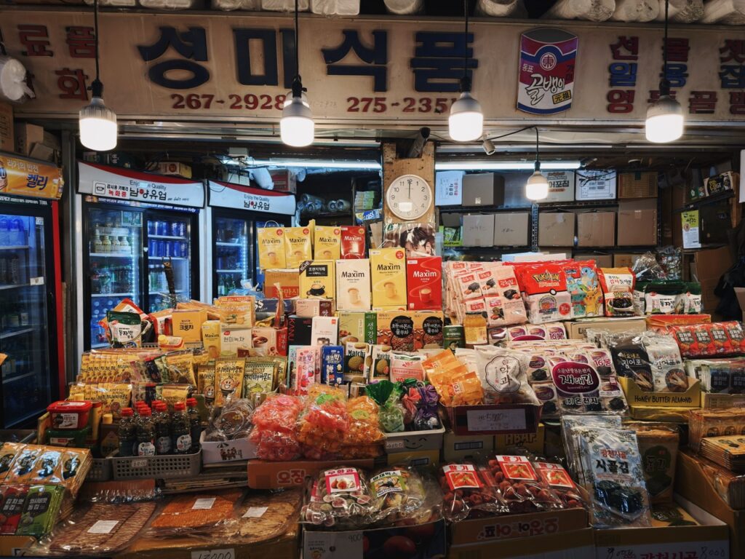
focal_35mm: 24
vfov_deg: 56.8
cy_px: 280
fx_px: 517
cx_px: 372
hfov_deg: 71.6
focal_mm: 6.76
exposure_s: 1/184
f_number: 1.78
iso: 80
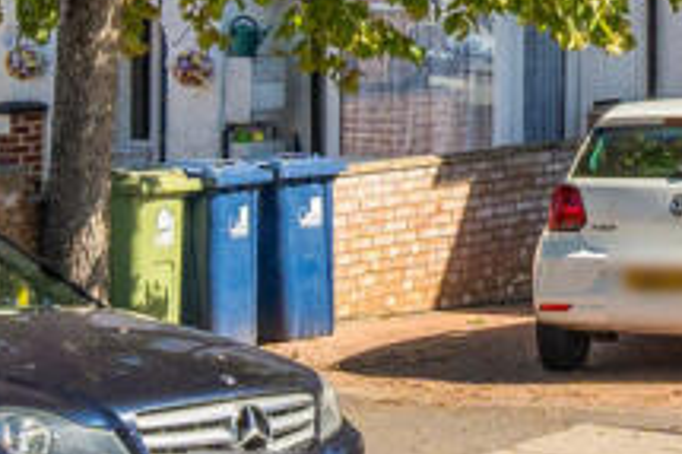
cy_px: -262
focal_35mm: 143
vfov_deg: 9.3
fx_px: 2707
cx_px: 1050
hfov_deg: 13.5
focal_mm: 20
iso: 400
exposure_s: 1/640
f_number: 8
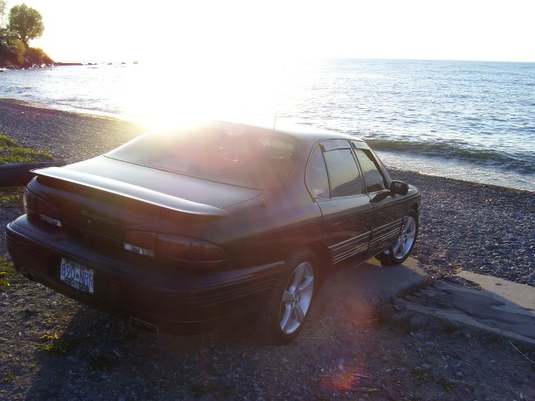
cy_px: 200
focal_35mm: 34
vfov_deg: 41.8
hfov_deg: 54.0
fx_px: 525
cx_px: 268
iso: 80
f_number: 4.8
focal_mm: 5.6
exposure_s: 1/180
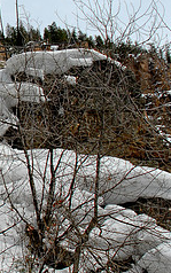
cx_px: -121
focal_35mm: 67
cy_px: 100
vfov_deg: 30.5
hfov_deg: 16.7
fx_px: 499
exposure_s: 1/640
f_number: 5
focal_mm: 18
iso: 100
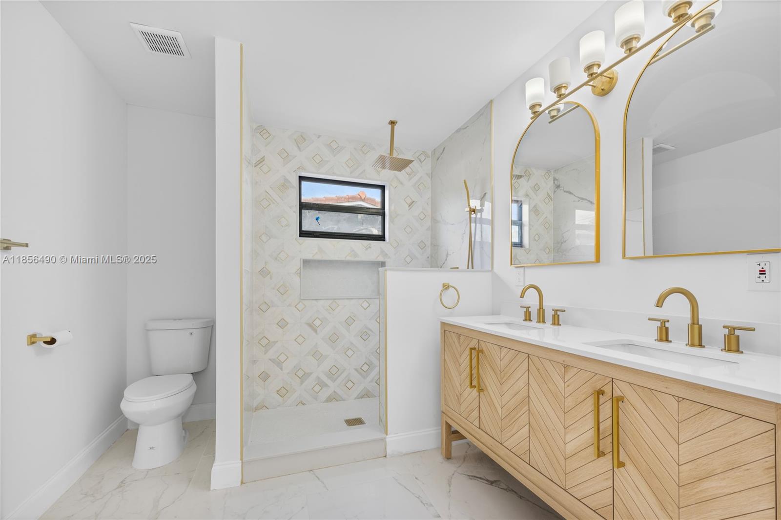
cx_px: 390
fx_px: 304
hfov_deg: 104.3
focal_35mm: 14
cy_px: 260
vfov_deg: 81.2
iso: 64
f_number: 8
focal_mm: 14
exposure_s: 1/1.25
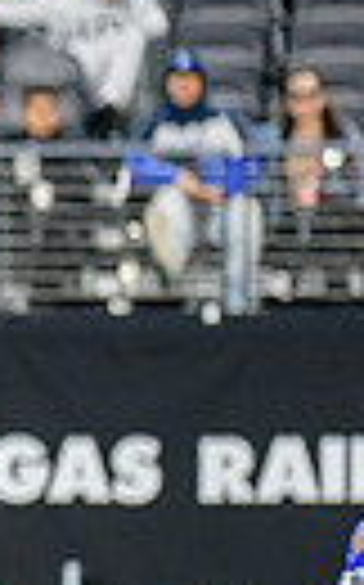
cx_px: -553
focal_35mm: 957
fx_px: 15224
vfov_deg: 2.2
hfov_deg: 1.4
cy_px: 515
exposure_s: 1/400
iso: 1000
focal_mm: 210
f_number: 2.8
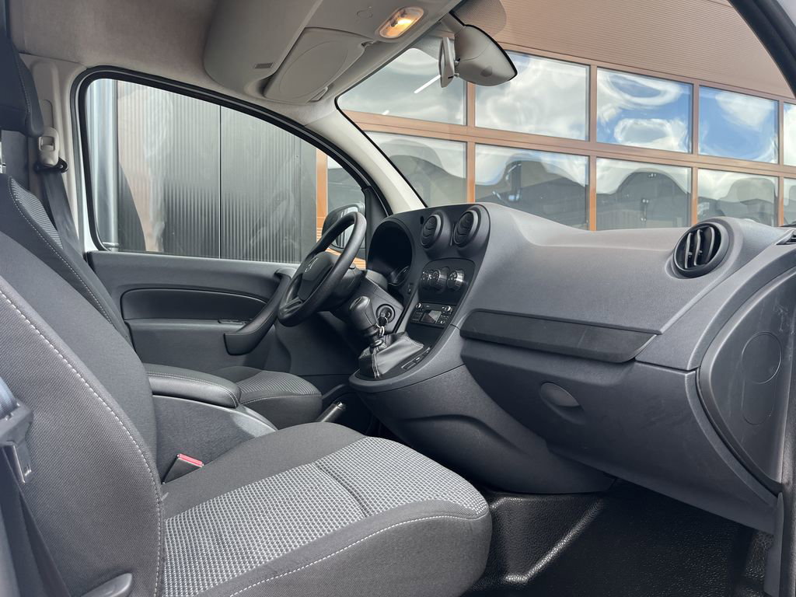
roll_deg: -0.4
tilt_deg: -1.1
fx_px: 598
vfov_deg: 53.1
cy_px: 298
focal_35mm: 26
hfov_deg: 67.3
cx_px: 398
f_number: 1.6
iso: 50
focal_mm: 5.1
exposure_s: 1/122
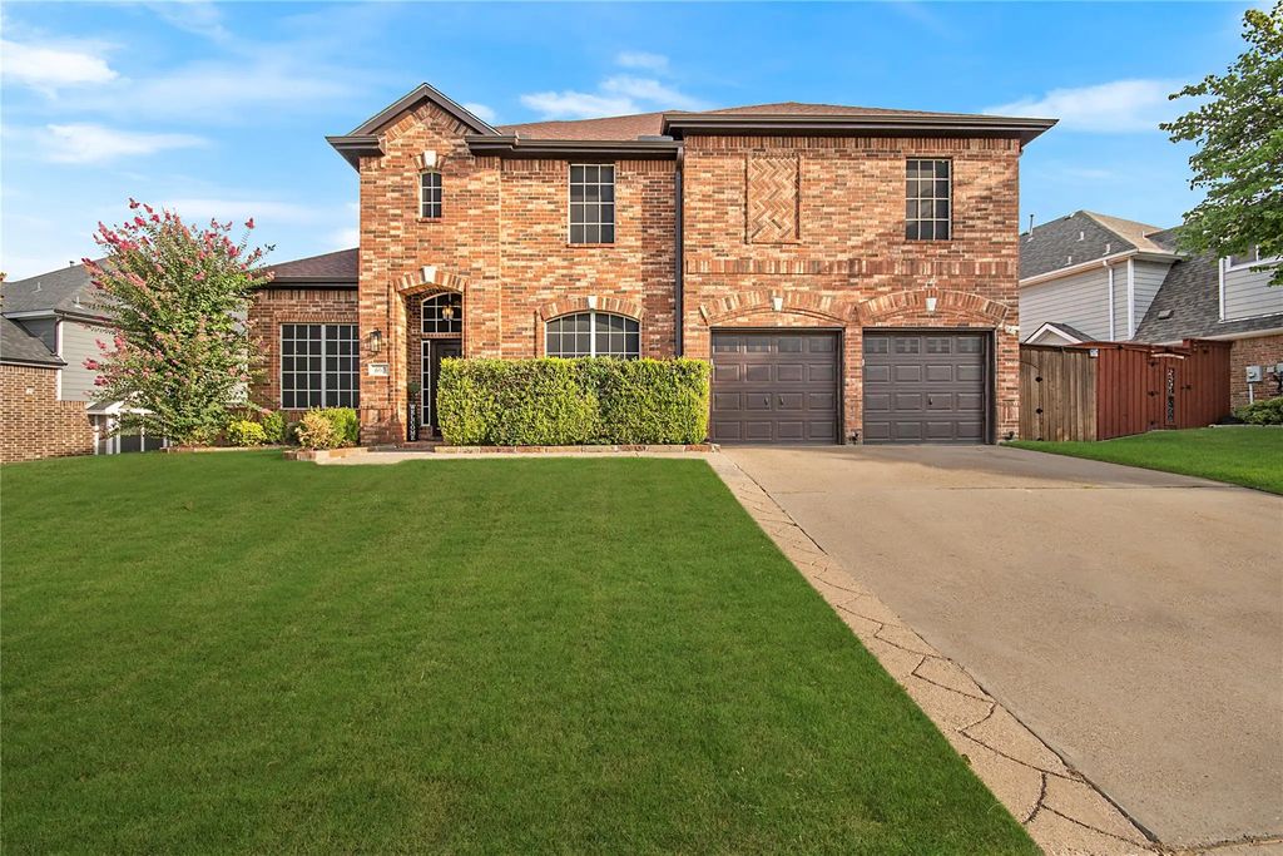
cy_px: 428
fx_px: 535
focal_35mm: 15
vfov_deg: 77.3
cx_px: 642
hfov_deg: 100.4
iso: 100
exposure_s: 1/160
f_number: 8
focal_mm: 10
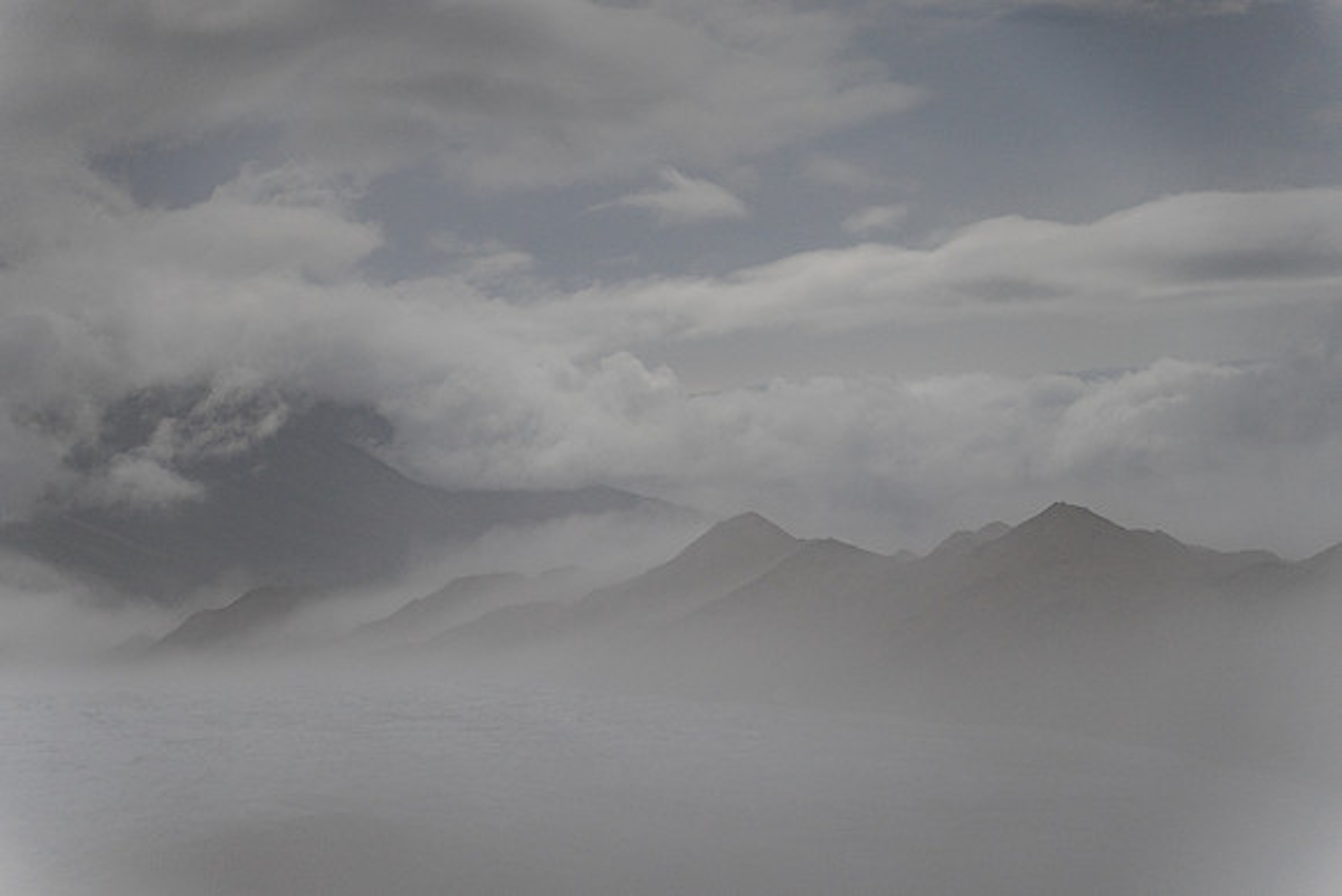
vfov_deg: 13.0
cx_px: 671
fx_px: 3915
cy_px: 448
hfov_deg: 19.5
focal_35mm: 105
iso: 200
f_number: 2.8
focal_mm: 70
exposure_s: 1/6400
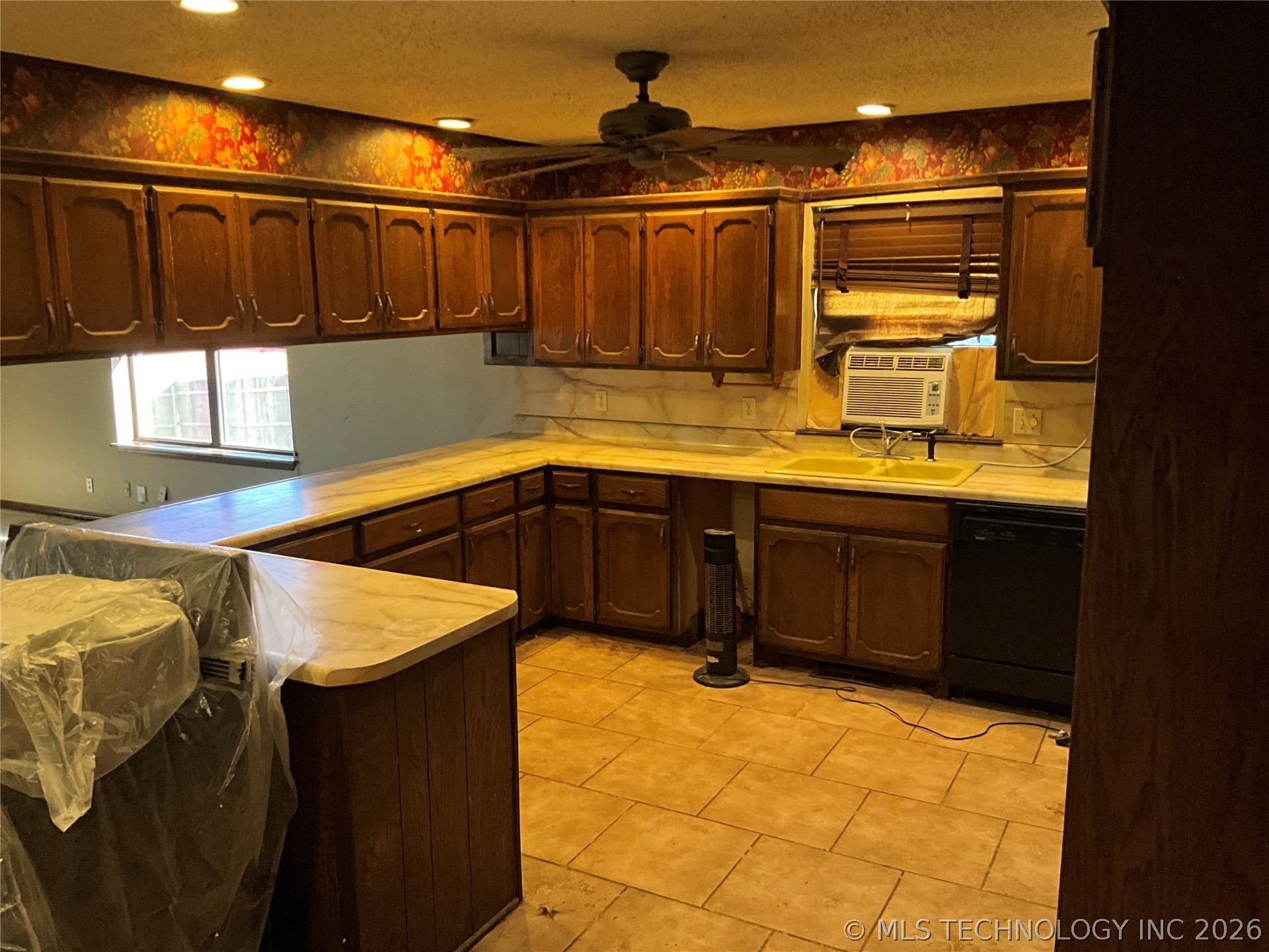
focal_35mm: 29
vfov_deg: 48.2
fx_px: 1063
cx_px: 634
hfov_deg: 61.7
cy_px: 476
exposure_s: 1/61
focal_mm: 3
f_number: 1.8
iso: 64
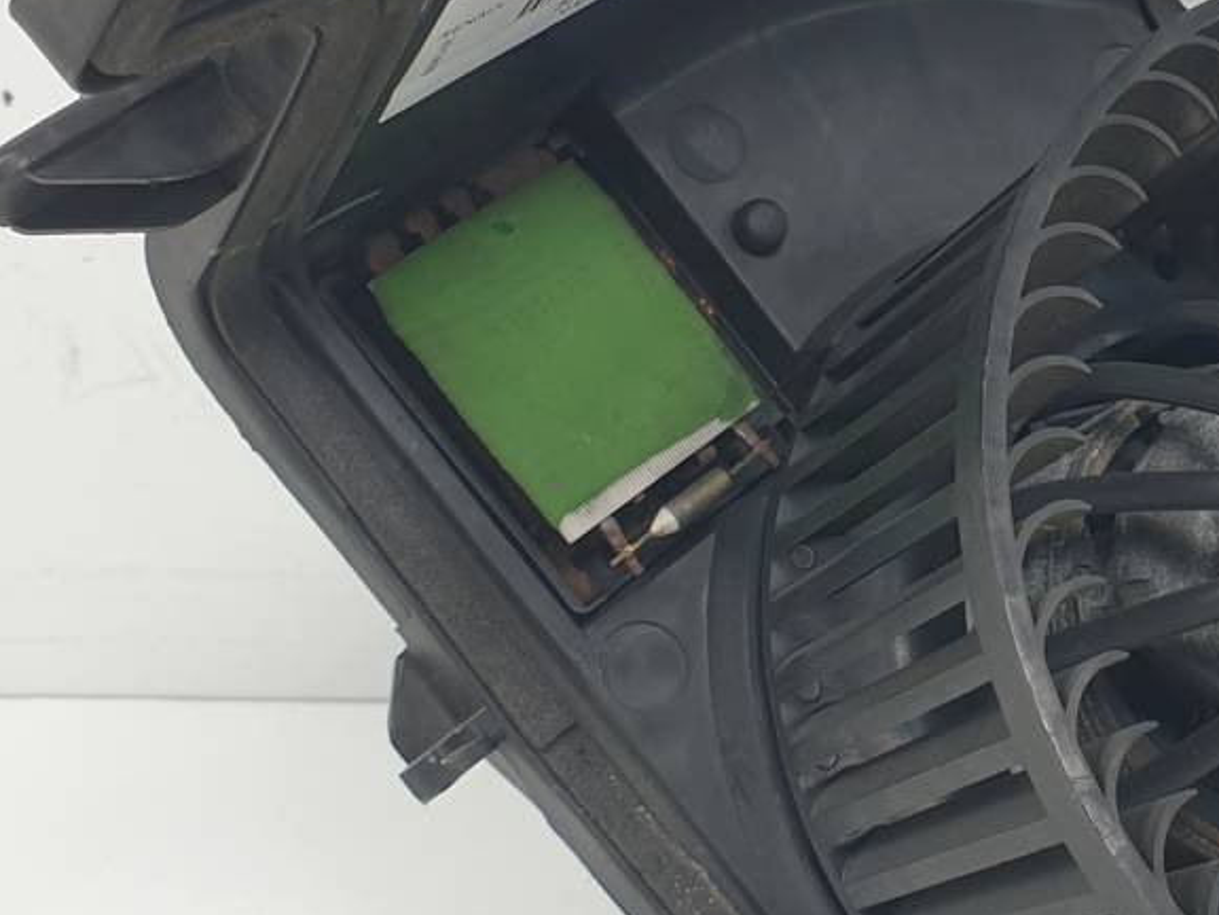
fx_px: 2289
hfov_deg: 28.9
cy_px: 339
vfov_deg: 22.5
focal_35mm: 65
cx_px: 1048
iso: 50
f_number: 2.4
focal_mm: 4.3
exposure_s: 1/161
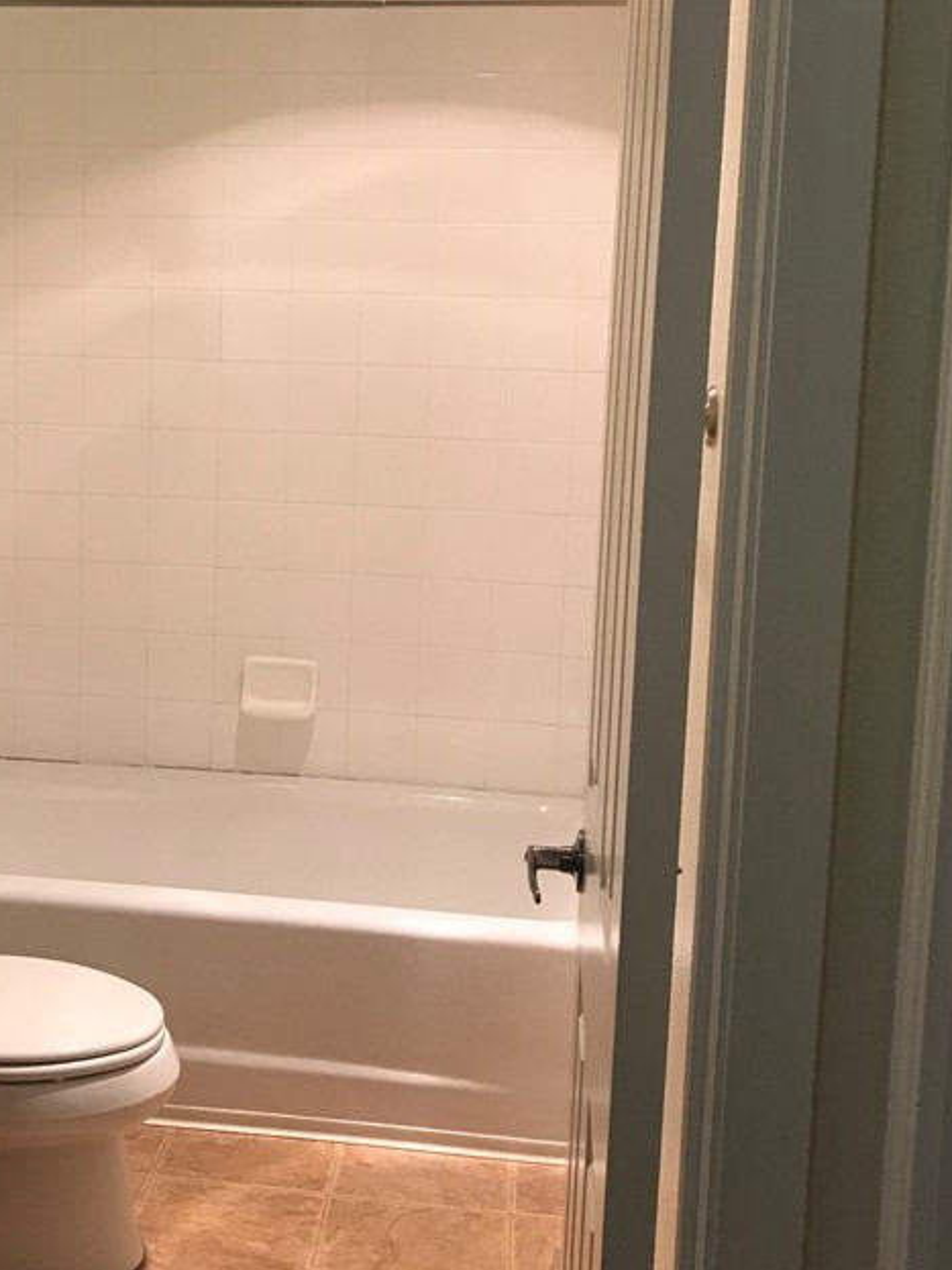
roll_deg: -0.9
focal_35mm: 46
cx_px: 271
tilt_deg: -5.8
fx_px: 1687
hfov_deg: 31.1
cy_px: 504
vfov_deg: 41.0
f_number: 1.8
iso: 25
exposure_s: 1/30
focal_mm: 3.99
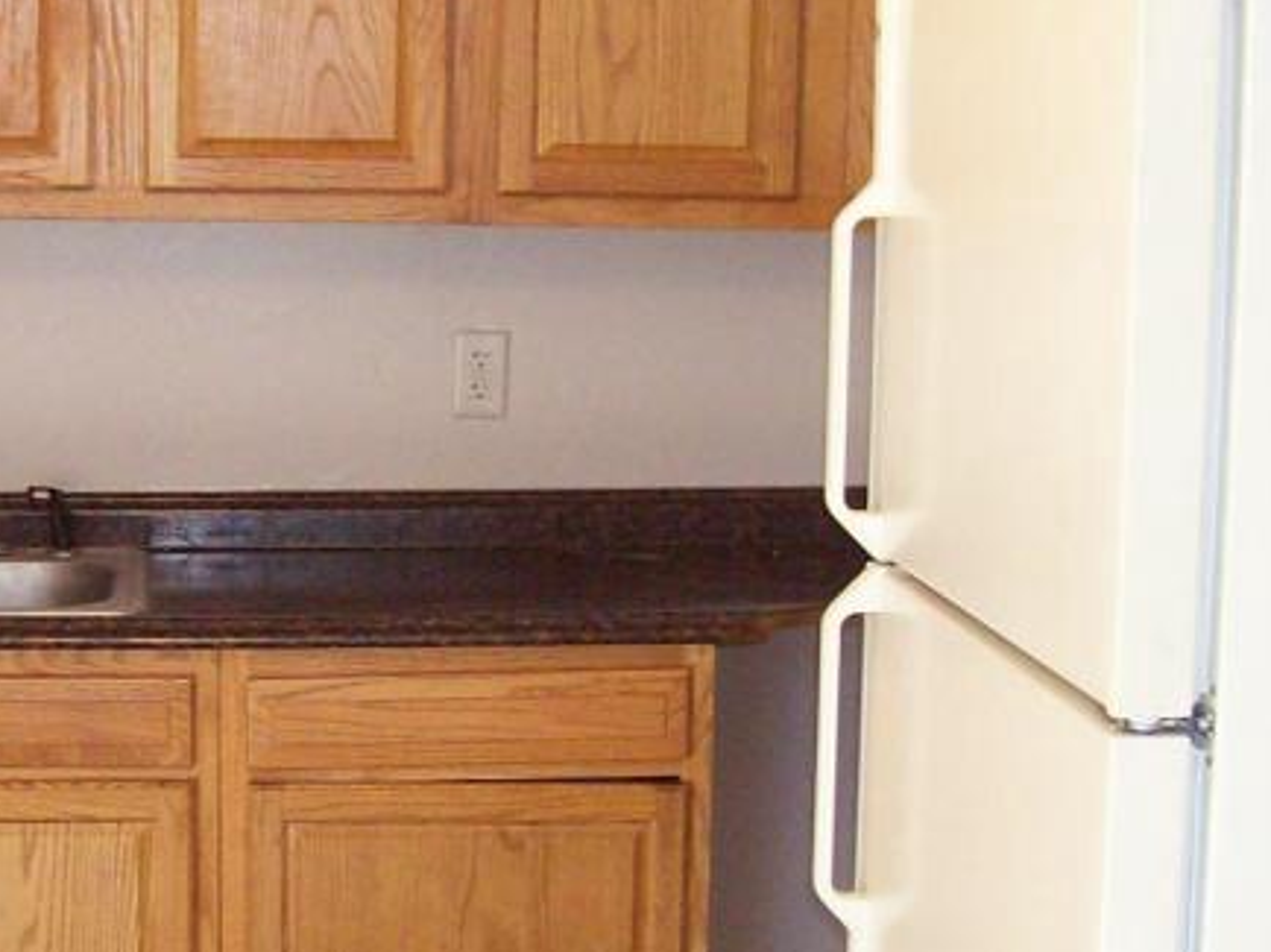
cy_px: 598
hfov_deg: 22.8
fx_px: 3119
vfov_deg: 17.3
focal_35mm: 85
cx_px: 305
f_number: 2.7
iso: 140
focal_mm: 6
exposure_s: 1/81.3
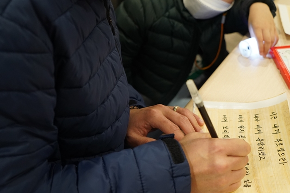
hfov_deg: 38.8
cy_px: 98
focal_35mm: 51
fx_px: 411
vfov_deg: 26.5
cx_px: 159
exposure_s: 1/160
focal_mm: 40
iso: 3200
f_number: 4
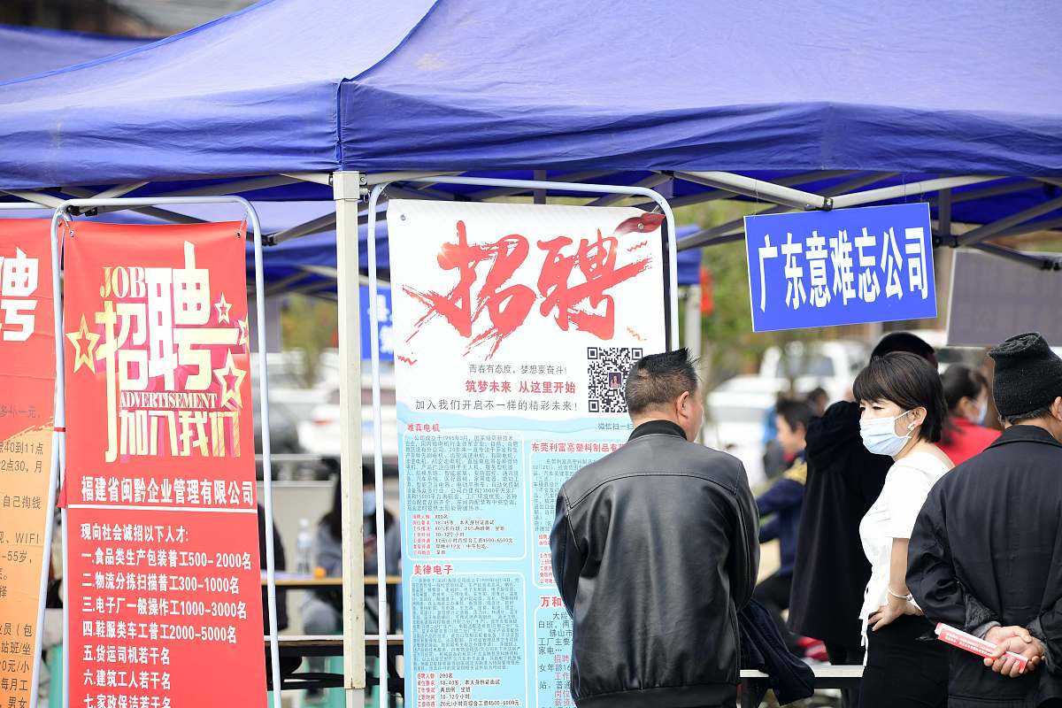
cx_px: 531
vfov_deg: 6.0
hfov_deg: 9.0
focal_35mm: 230
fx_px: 6784
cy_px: 354
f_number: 5.3
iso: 200
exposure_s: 1/250
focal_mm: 230
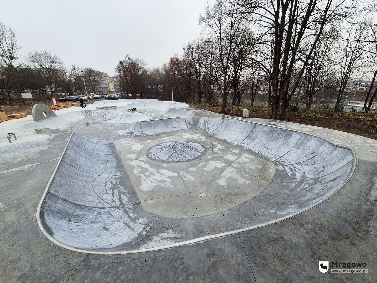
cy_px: 142
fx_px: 142
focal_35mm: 13
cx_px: 188
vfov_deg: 89.9
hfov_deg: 106.2
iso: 50
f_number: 2.2
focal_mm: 2.2
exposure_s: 1/170
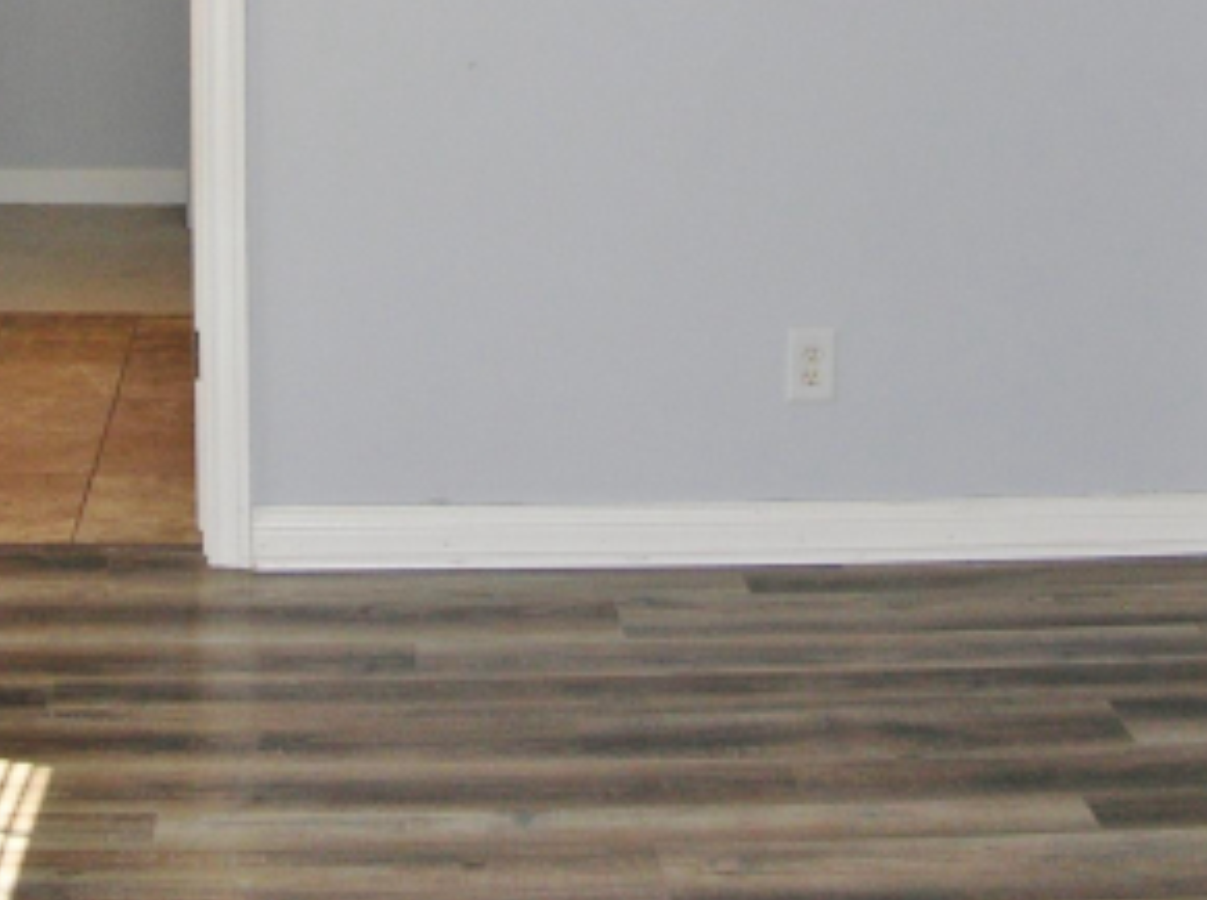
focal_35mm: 83
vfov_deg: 17.4
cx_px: 651
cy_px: 25
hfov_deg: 23.6
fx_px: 2888
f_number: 2.7
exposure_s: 1/60.1
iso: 50
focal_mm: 6
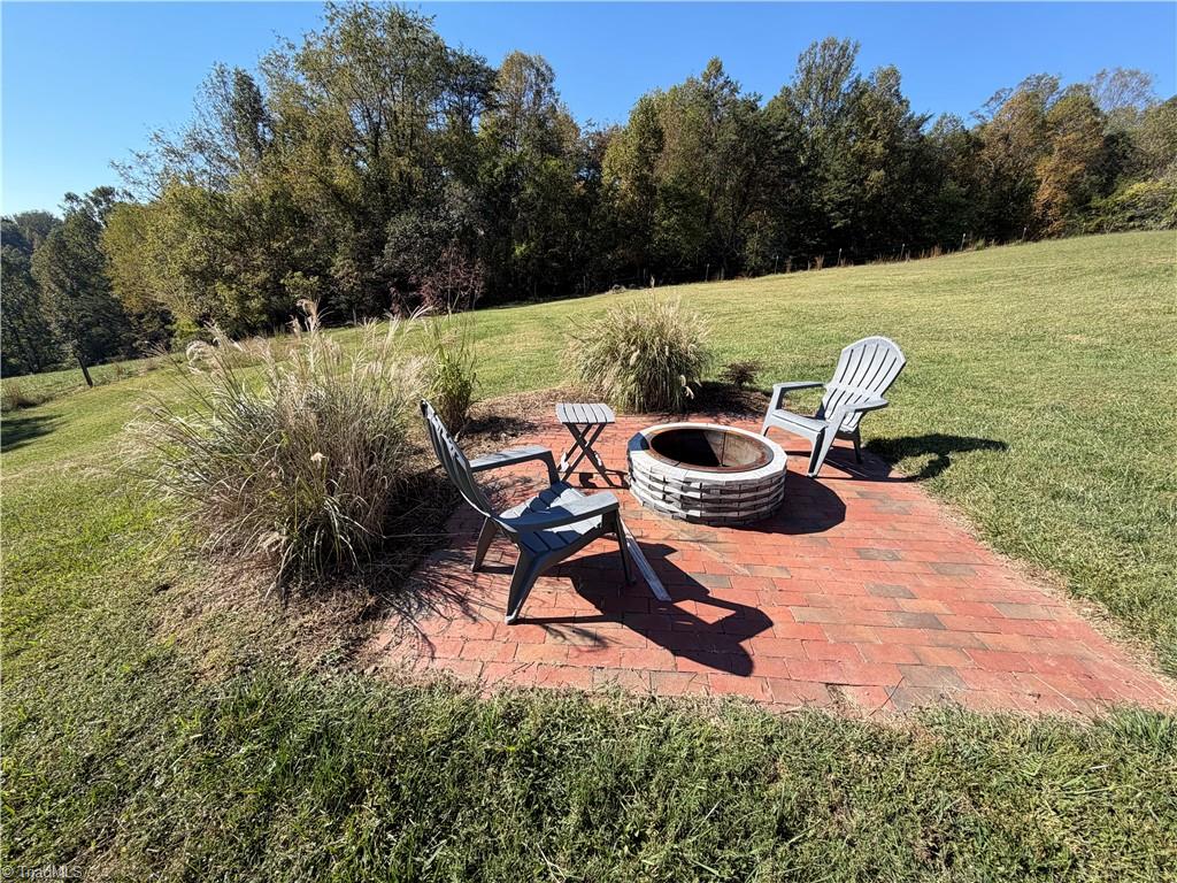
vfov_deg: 85.7
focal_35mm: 14
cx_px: 588
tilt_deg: -20.0
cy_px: 442
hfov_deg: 102.1
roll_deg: -1.6
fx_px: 476
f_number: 2.2
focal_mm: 2.22
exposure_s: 1/770
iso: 40
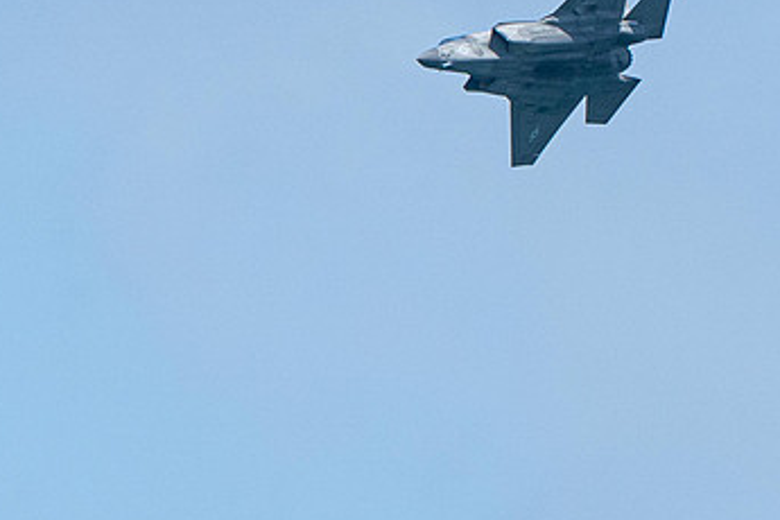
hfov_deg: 1.2
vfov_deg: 0.8
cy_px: 254
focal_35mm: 1673
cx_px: 78
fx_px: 36245
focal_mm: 400
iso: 640
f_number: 10
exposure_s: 1/1250
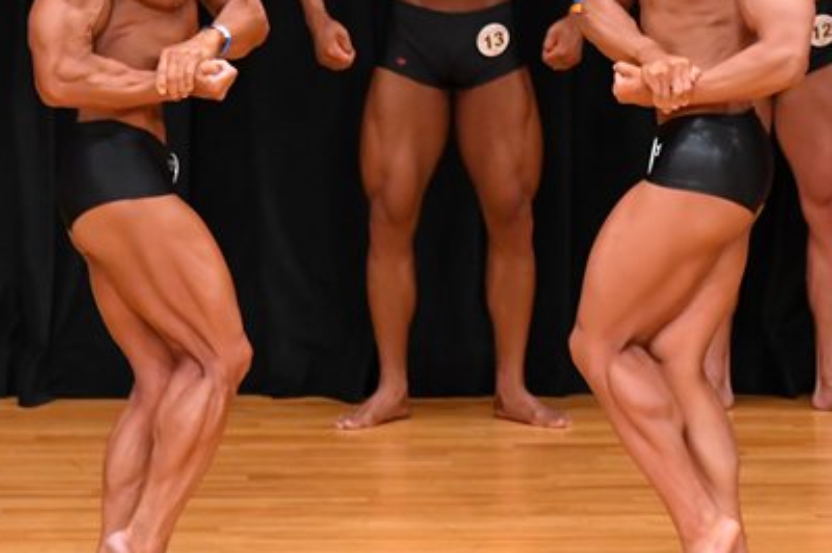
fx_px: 12077
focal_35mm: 523
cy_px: 227
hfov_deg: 3.9
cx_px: 679
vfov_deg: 2.6
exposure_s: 1/400
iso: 4000
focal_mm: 180
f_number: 5.6
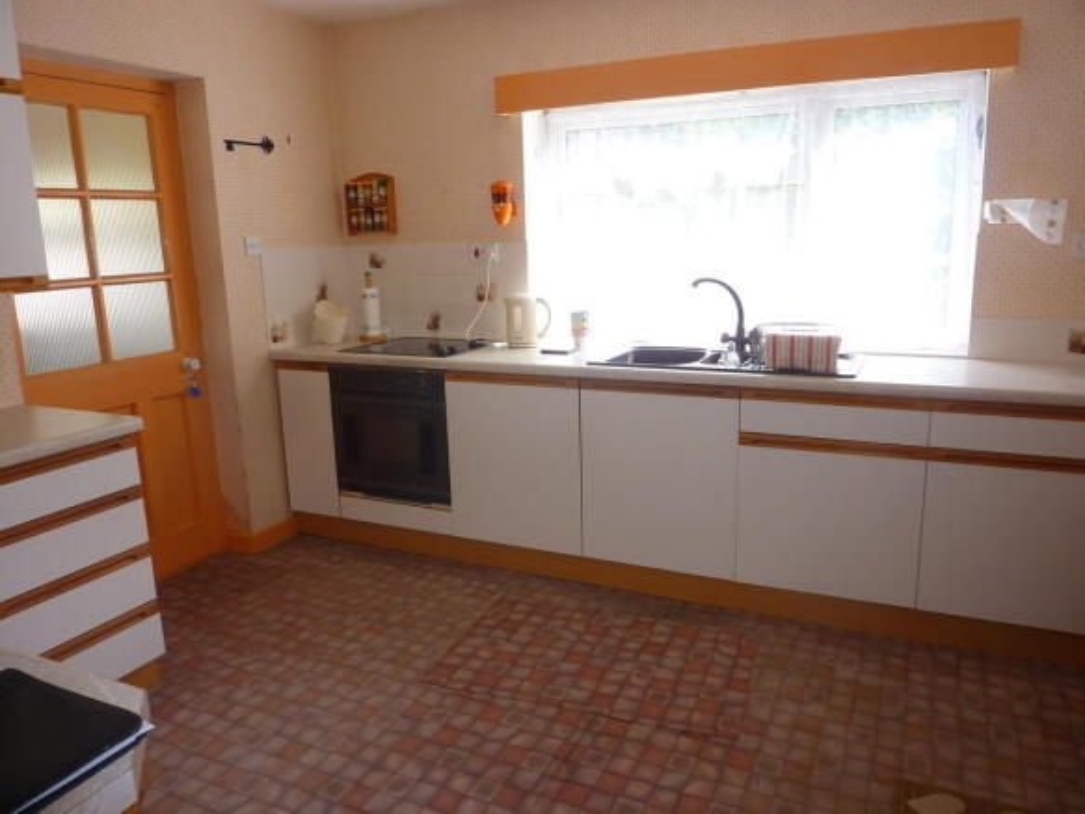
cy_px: 407
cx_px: 542
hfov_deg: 69.4
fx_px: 783
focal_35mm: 25
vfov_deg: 54.9
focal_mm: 4.1
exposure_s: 1/50
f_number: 3.3
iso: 100
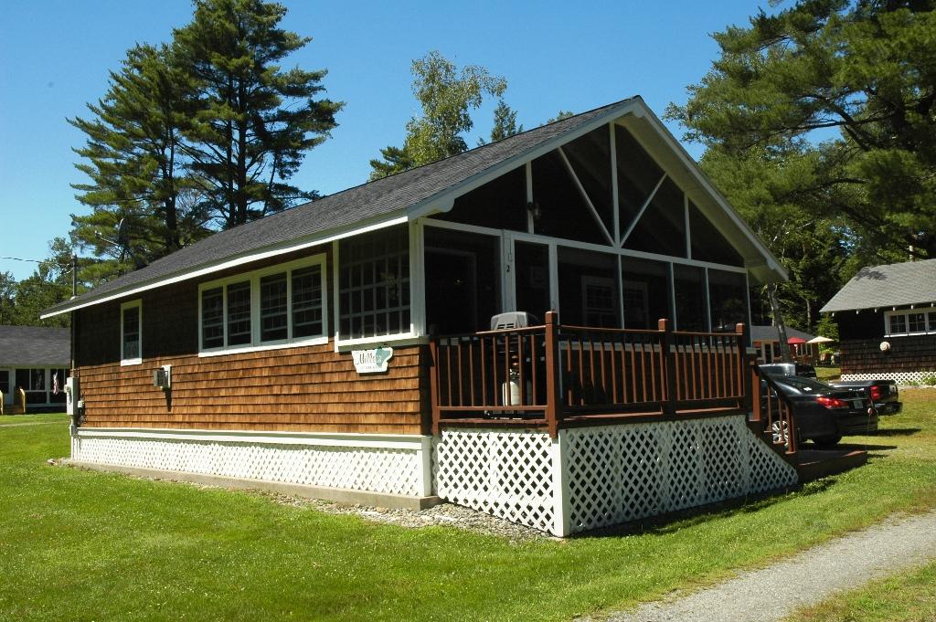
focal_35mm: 36
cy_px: 311
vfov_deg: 36.8
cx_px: 468
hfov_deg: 53.2
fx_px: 935
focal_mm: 24
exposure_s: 1/250
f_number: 14
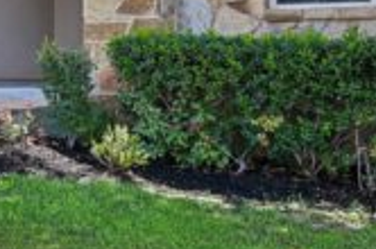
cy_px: -136
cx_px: 50
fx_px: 926
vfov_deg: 14.2
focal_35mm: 89
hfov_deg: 22.5
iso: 100
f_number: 8
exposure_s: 1/80
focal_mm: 24.5
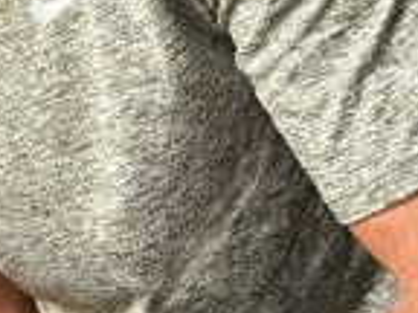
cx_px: -174
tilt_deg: +2.9
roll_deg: +11.5
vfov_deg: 8.9
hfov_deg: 11.4
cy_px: 229
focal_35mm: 167
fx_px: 2017
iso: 250
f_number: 1.78
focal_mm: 6.76
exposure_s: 1/60
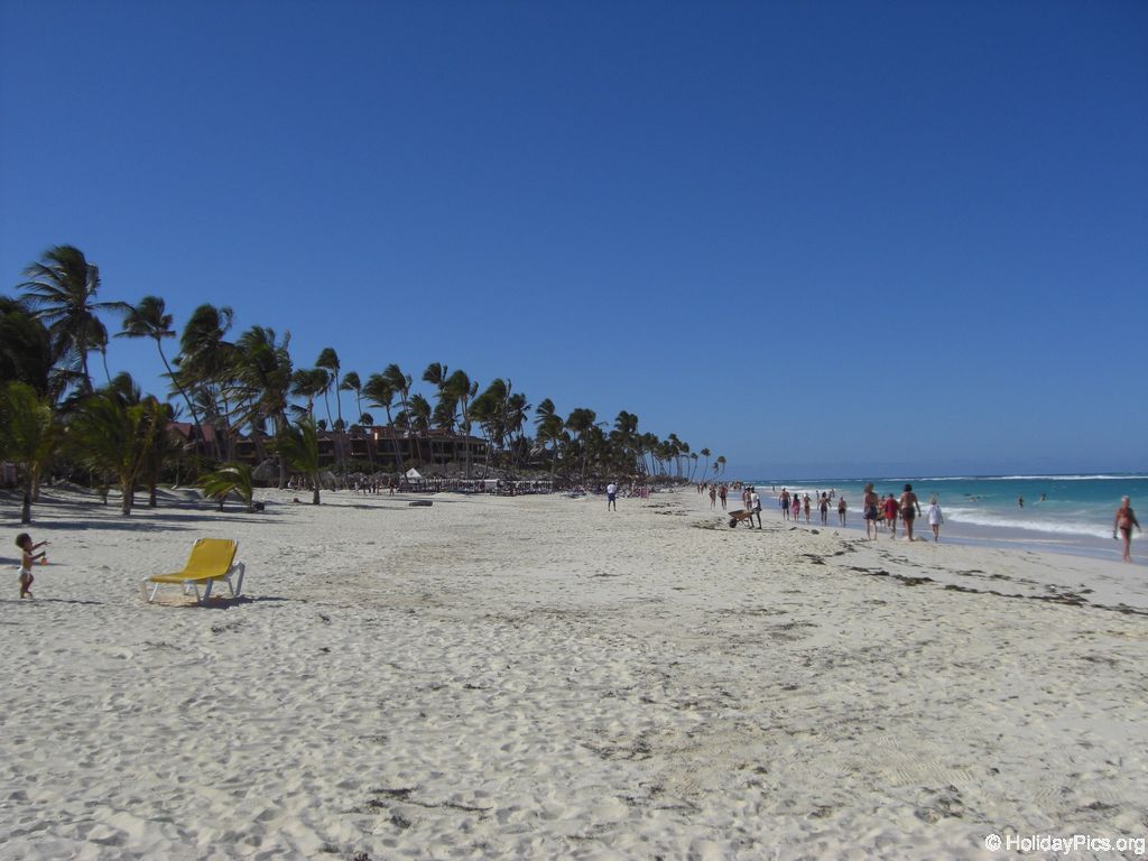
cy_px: 430
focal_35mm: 38
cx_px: 574
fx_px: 1260
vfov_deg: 37.7
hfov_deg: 49.0
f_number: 8
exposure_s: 1/400
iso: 64
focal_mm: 6.2
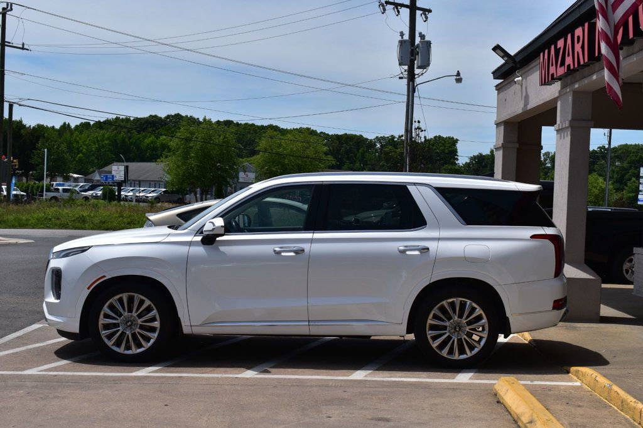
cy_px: 214
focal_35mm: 57
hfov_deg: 35.1
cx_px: 322
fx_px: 1018
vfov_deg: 23.8
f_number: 11
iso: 200
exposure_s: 1/500
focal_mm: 38
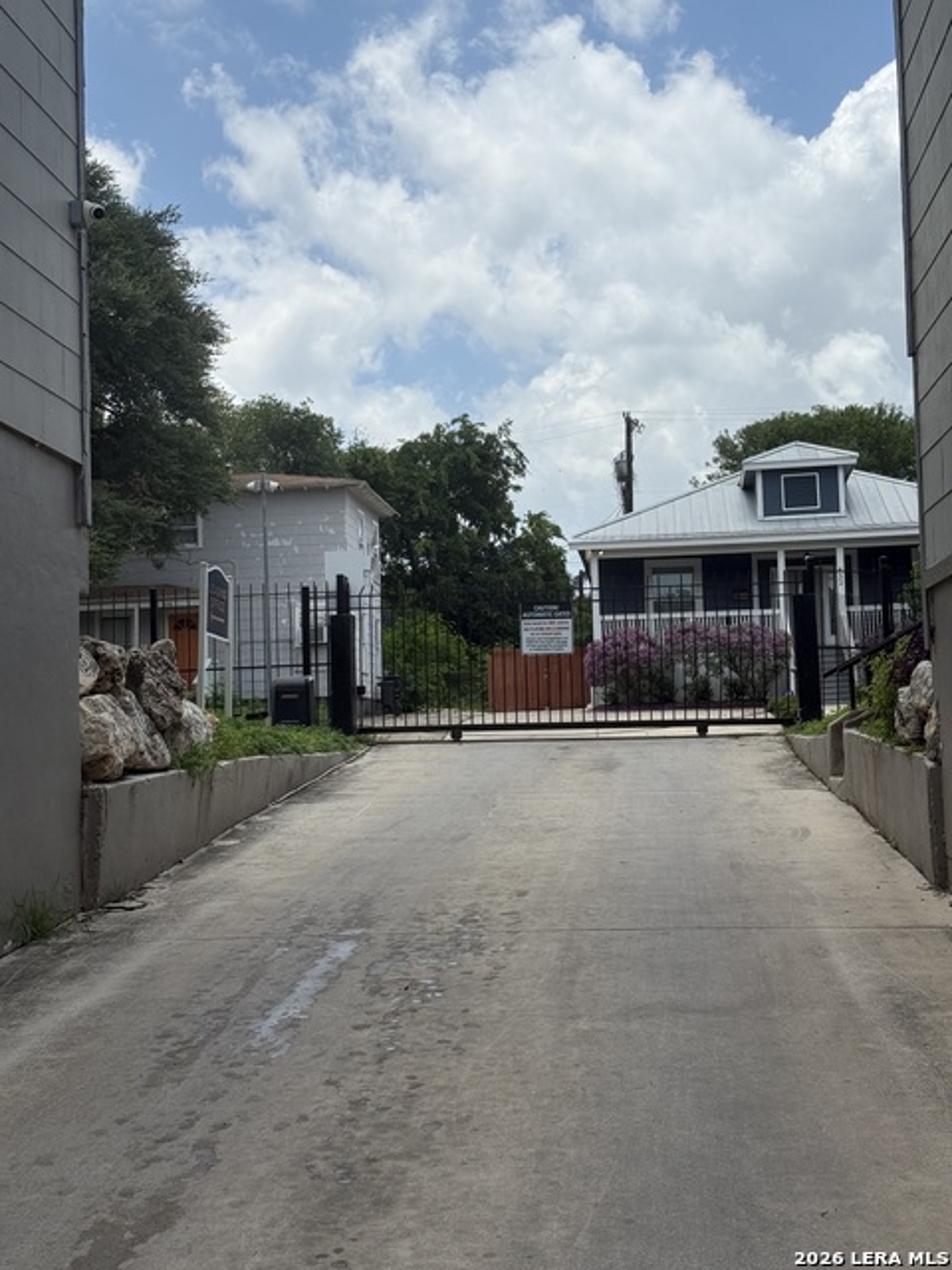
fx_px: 1760
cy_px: 635
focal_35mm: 48
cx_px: 476
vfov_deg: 39.7
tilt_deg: +4.8
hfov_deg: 30.3
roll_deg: +0.5
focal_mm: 6.76
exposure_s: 1/7143
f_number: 1.78
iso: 64
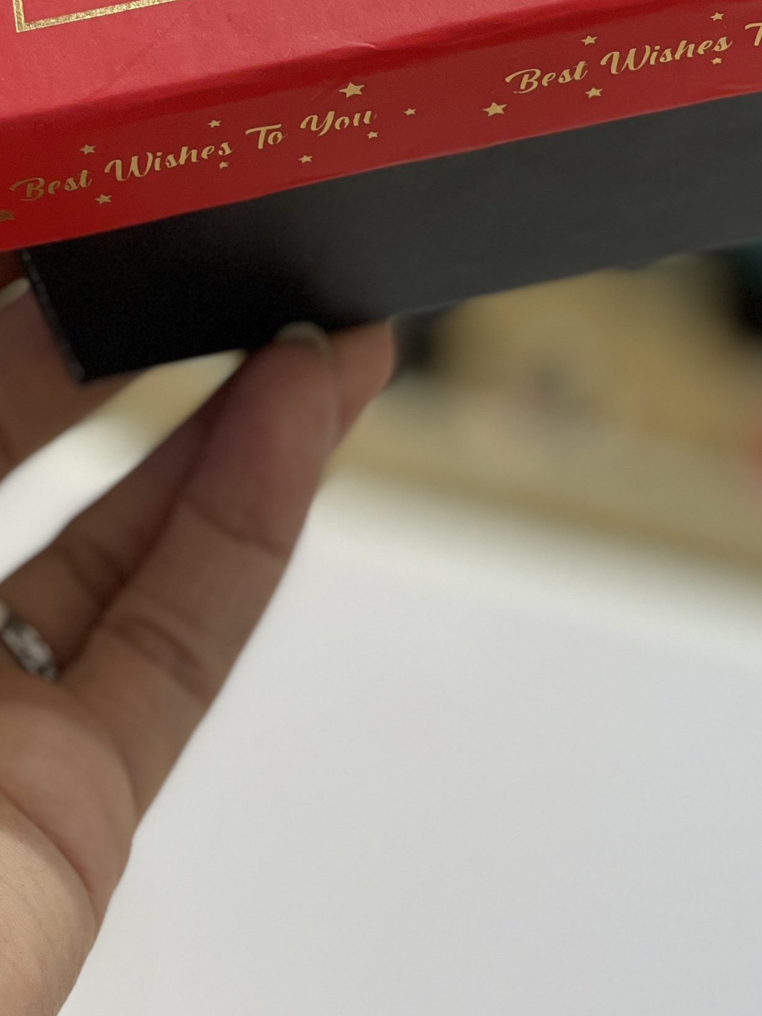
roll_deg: -6.4
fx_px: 3756
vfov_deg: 15.3
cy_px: 223
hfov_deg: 11.6
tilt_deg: -19.7
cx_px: 407
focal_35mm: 128
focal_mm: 6
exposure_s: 1/100
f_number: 2
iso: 64
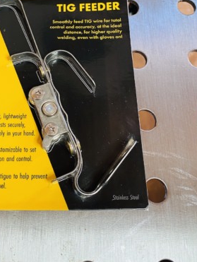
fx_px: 318
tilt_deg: -66.1
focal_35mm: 42
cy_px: 79
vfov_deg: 43.9
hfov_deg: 33.7
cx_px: 47
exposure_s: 1/50
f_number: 1.8
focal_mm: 4.25
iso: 100
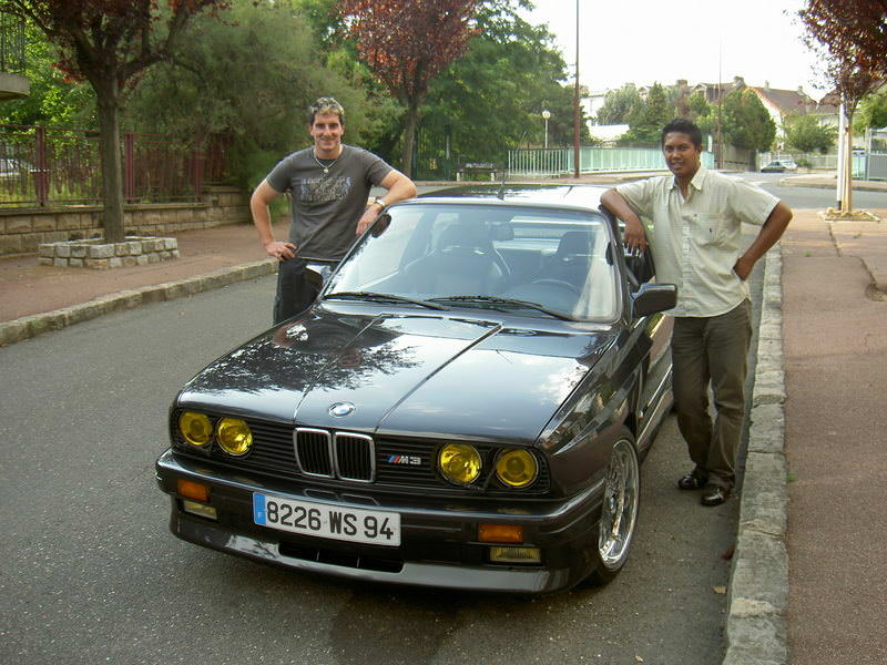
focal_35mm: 39
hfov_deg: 47.9
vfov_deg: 36.8
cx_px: 444
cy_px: 332
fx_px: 999
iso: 50
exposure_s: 1/125
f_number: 2.8
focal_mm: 8
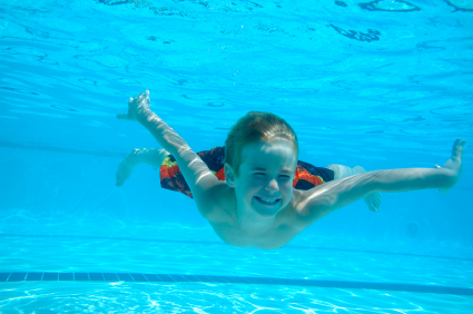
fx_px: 394
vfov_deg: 43.5
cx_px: 236
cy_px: 157
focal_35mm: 30
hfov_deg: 62.0
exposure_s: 1/3200
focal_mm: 20
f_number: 3.5
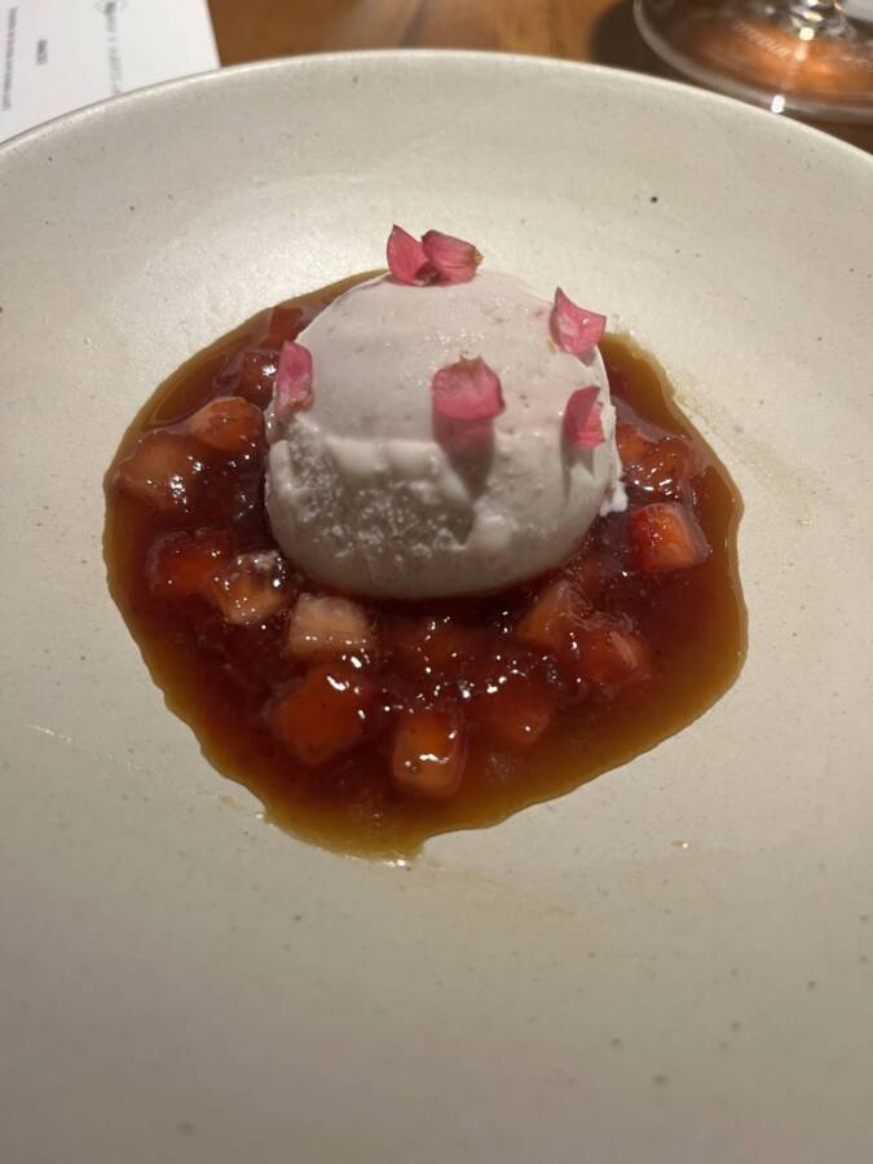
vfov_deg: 67.3
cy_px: 582
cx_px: 436
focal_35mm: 26
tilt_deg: -54.7
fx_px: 874
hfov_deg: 53.1
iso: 125
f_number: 1.6
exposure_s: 1/60
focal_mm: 5.1
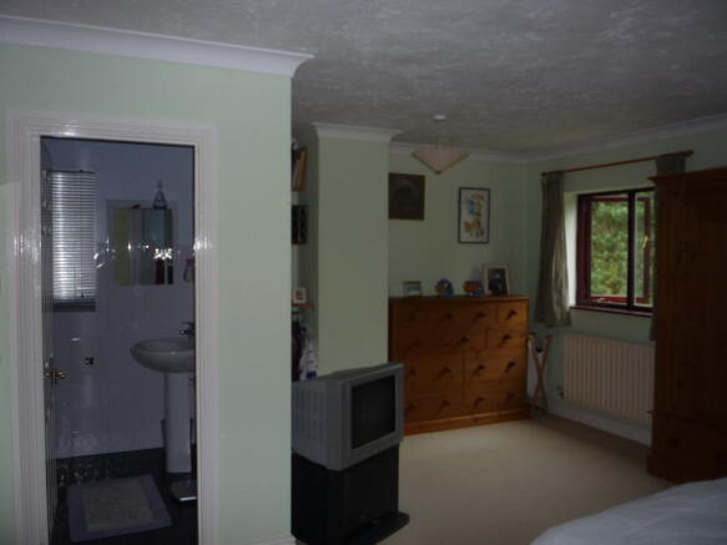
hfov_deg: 60.0
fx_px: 630
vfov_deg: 46.8
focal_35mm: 30
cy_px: 272
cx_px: 364
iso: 100
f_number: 3.3
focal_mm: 5.2
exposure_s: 1/30
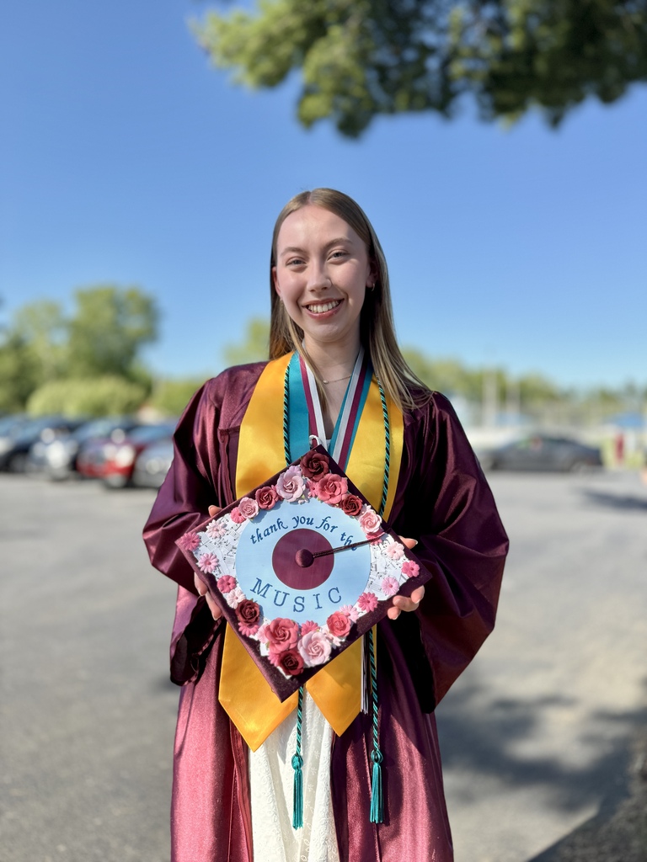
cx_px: 324
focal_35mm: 24
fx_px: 598
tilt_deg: +1.7
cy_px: 431
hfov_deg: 56.8
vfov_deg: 71.6
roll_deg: +0.4
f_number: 1.78
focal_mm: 6.76
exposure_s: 1/2331
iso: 80
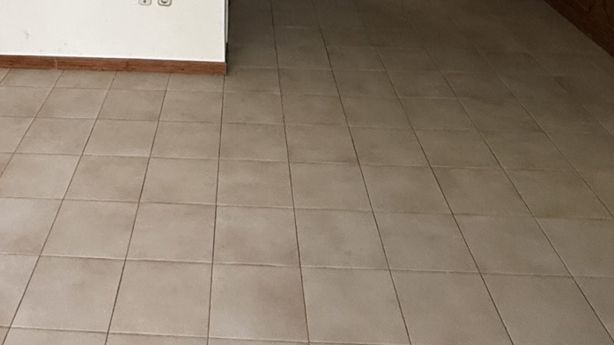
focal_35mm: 42
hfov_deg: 47.7
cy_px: -228
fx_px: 684
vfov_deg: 21.5
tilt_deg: +0.6
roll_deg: -0.4
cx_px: 214
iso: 320
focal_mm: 2.22
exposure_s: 1/73
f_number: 2.2
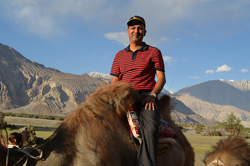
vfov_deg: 27.9
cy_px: 83
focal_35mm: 48
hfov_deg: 41.2
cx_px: 125
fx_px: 333
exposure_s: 1/250
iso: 125
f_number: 8
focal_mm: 32
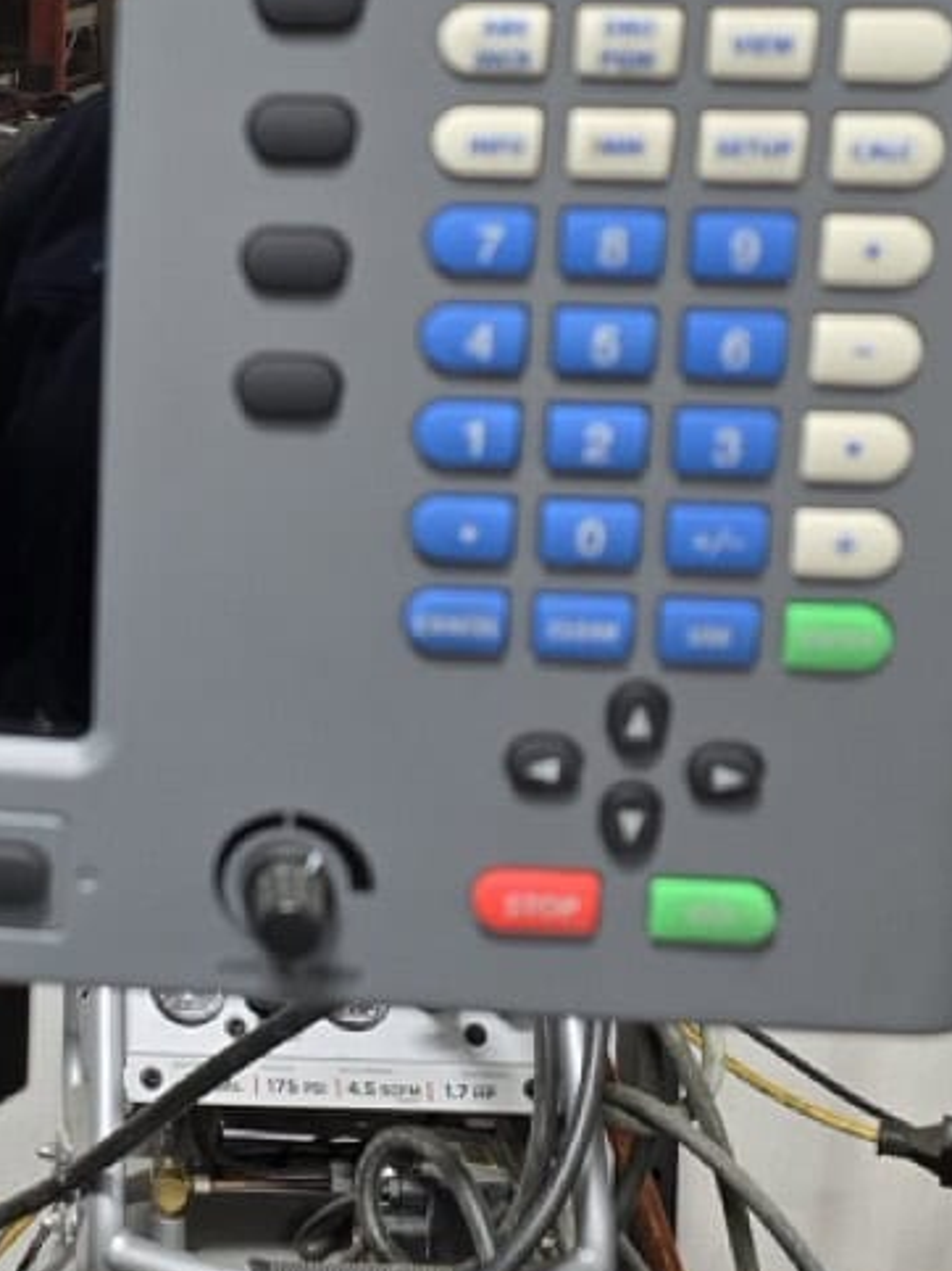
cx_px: -92
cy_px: 384
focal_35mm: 61
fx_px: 2238
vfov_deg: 31.3
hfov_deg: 22.7
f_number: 1.7
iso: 250
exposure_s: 1/120
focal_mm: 6.3
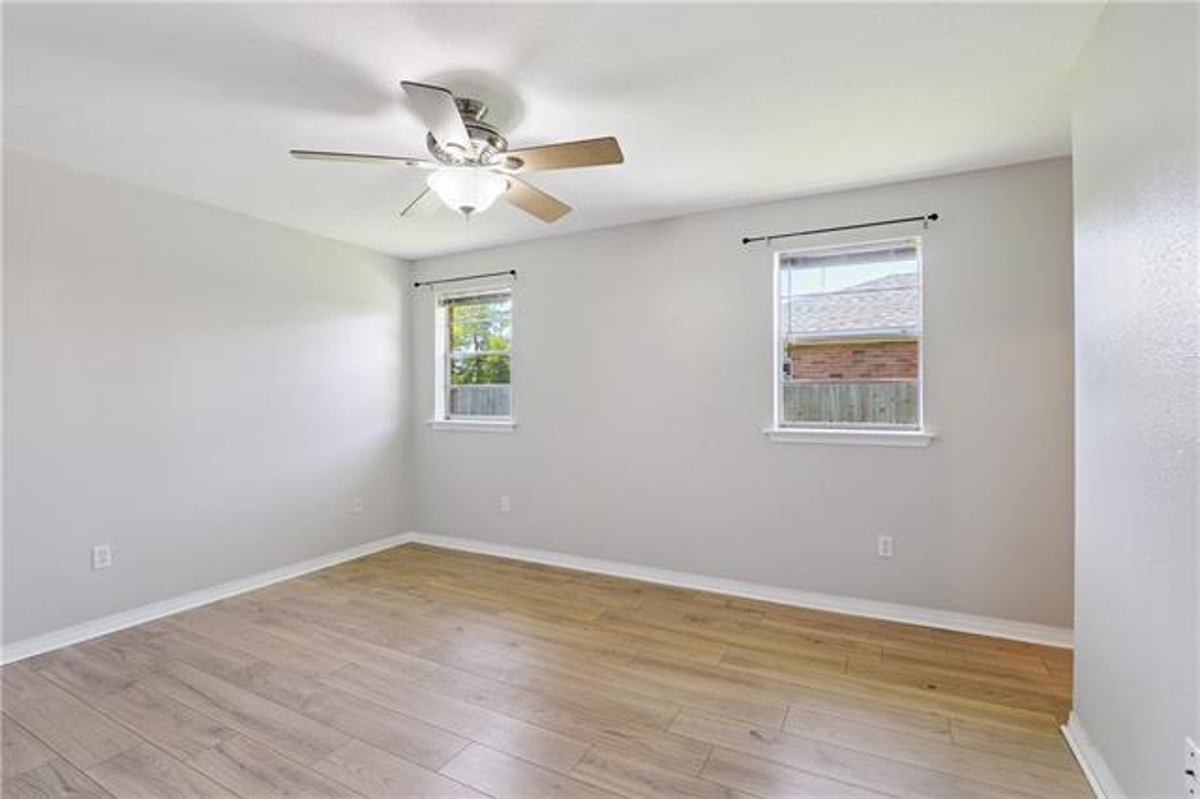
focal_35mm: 16
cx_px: 600
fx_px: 533
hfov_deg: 96.8
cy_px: 400
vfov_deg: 73.7
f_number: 13
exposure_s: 1/10
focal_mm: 16
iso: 400
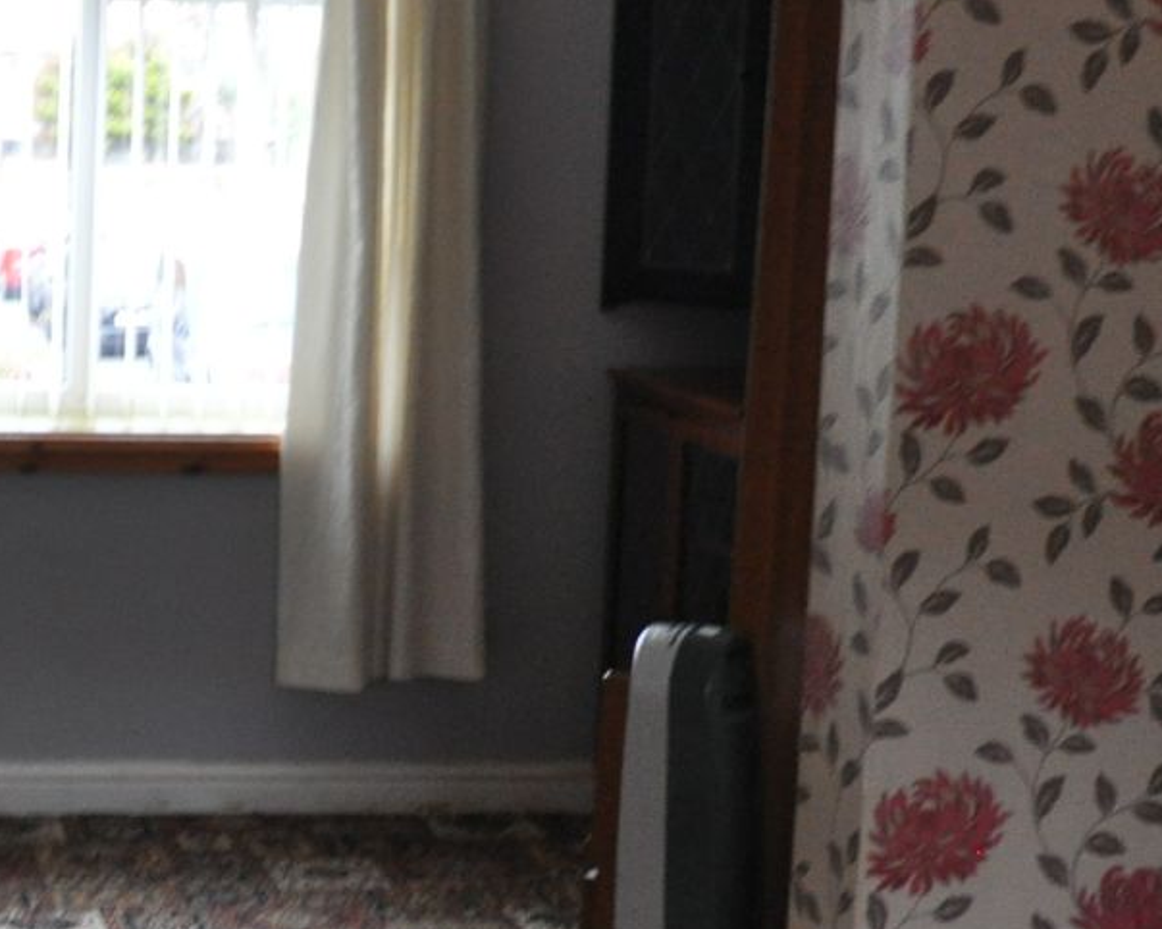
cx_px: 175
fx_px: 2957
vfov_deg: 17.7
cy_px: 723
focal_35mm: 86
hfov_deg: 21.8
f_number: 3.5
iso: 800
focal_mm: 18
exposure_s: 1/50
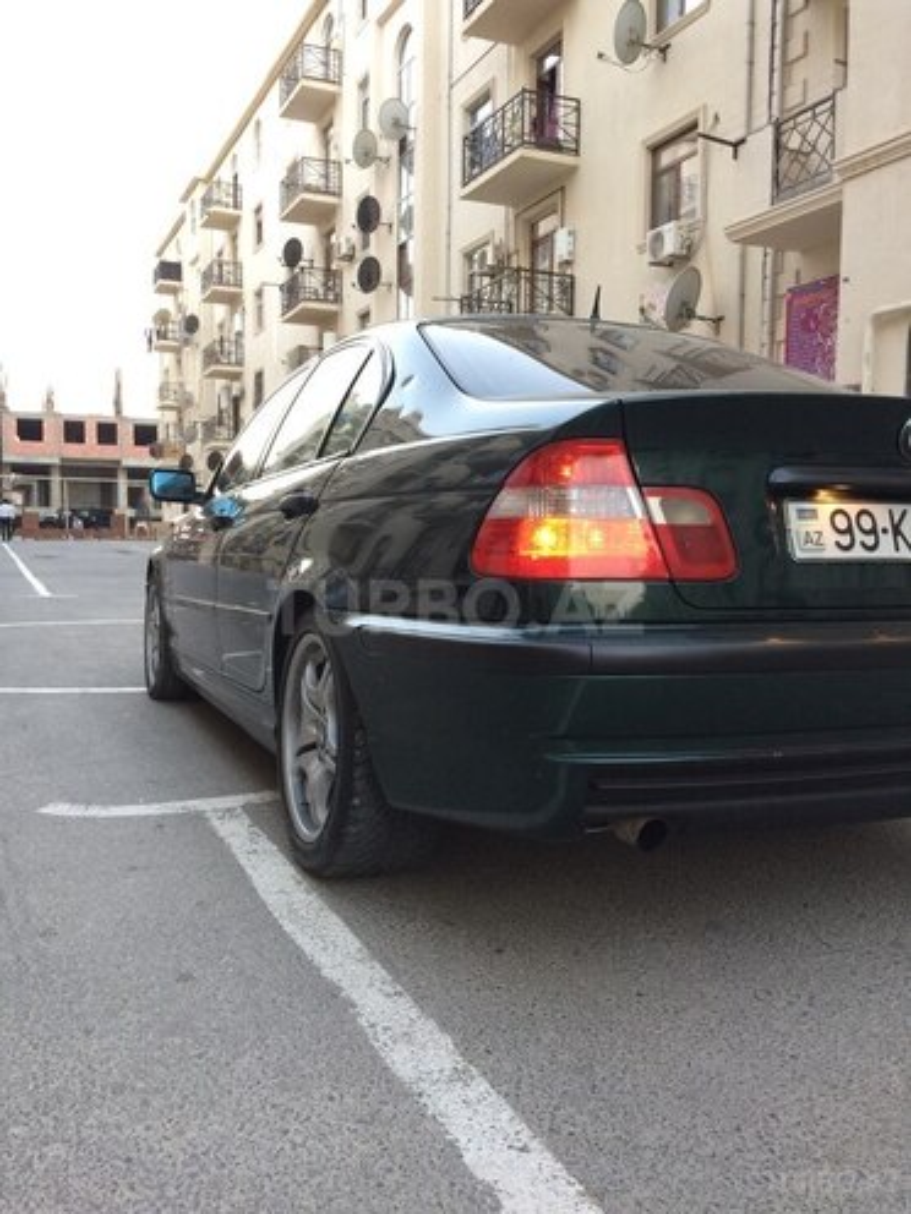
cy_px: 607
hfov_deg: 48.2
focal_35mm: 29
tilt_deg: -5.2
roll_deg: -0.2
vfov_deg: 61.7
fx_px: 1018
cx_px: 456
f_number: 2.2
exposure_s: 1/33
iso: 125
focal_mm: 4.15
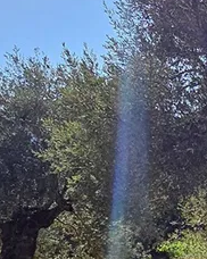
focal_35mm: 78
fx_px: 598
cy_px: 225
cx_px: 322
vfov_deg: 23.9
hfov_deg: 17.4
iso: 32
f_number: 2.2
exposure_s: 1/1361
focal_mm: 1.74
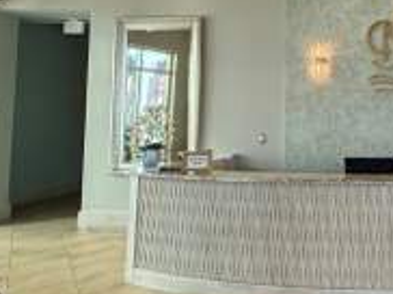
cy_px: 86
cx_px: 406
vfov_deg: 37.9
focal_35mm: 37
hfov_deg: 42.3
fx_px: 420
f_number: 2.2
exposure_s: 1/107
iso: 64
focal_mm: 2.22
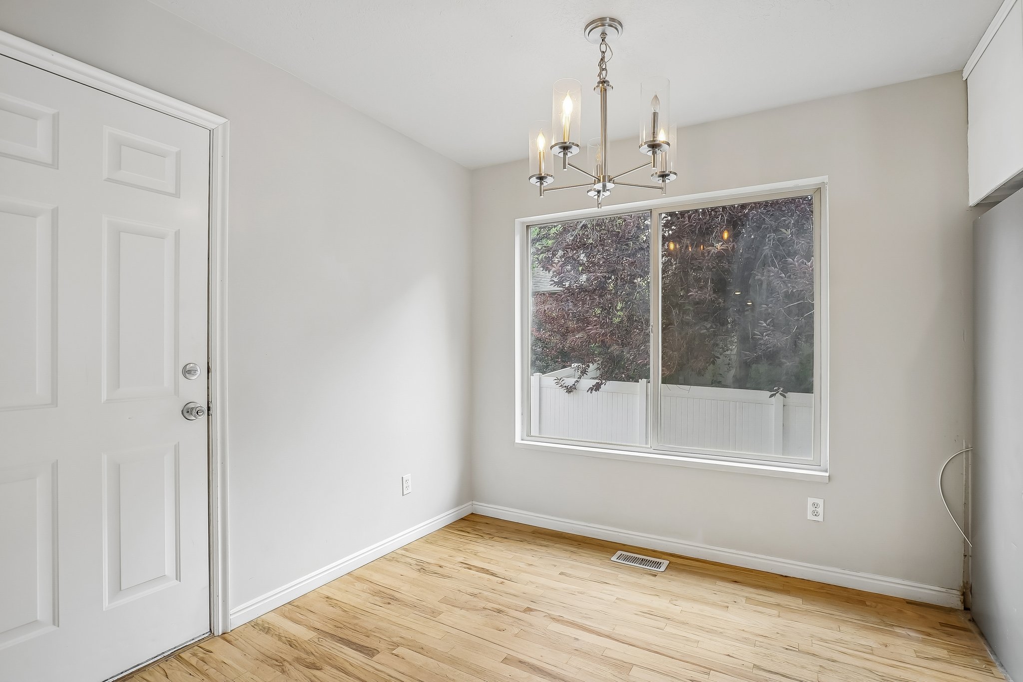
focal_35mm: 17
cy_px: 341
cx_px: 512
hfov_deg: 93.3
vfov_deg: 70.4
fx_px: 483
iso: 400
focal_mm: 17
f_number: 8
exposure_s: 1/50
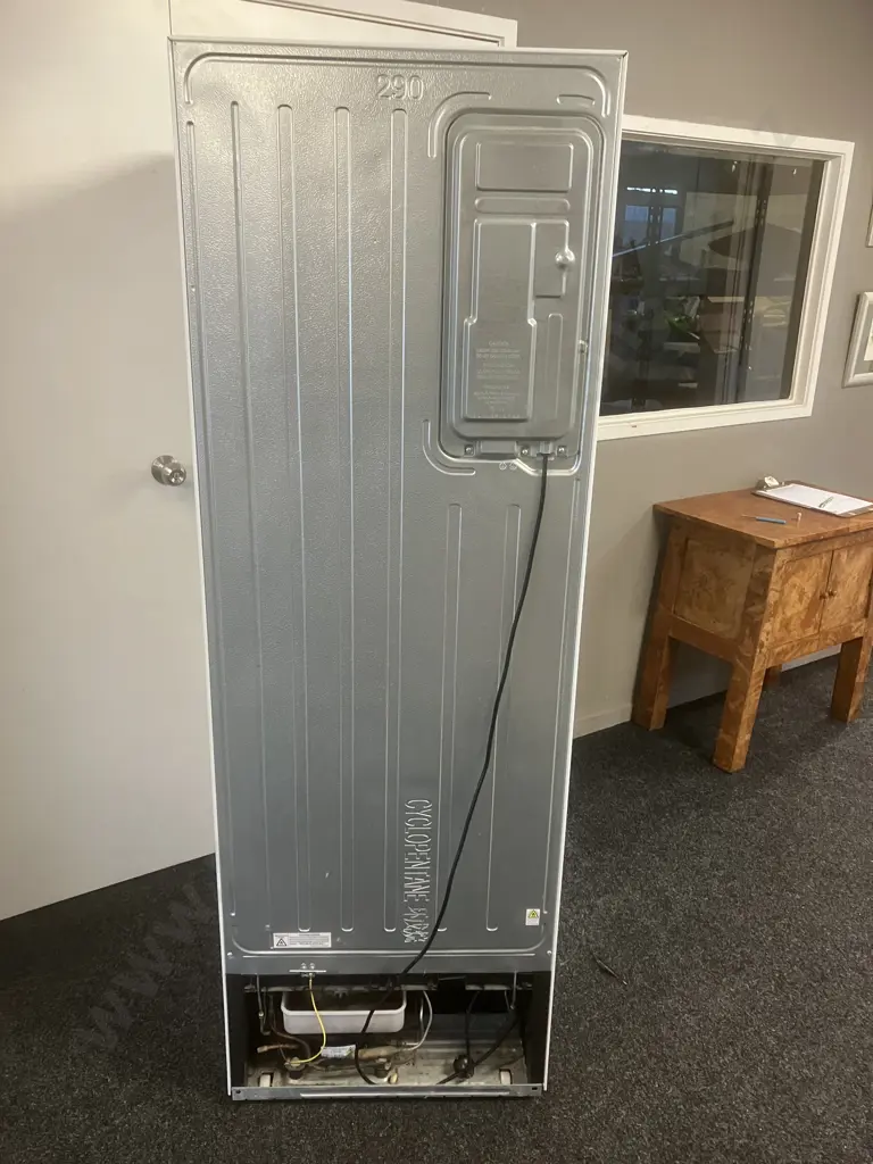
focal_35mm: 28
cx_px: 436
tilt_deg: -18.8
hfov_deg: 49.7
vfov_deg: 63.4
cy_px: 582
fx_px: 942
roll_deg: -2.5
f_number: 1.8
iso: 200
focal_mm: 3.99
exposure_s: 1/50
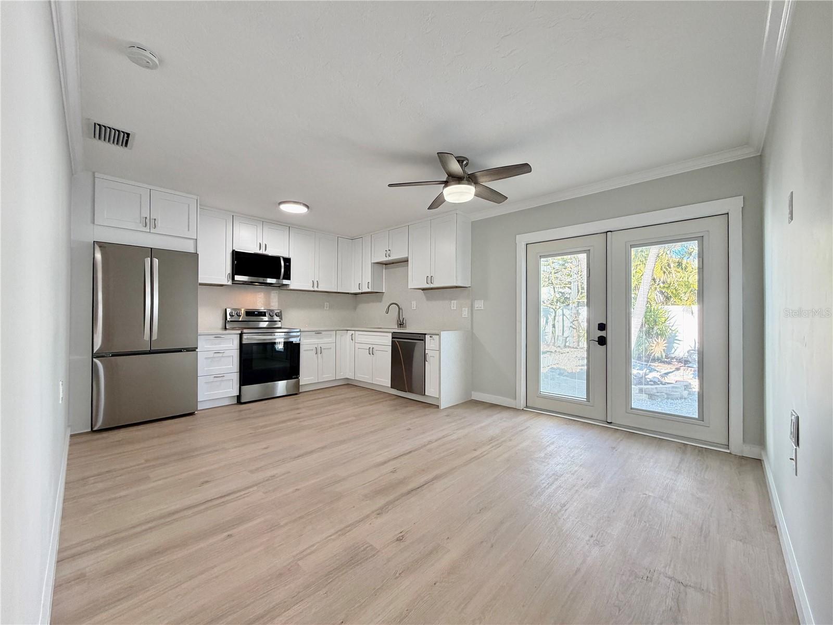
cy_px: 312
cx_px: 416
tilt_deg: +0.2
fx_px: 337
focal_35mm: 14
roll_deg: +0.0
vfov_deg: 85.7
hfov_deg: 102.1
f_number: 2.2
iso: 250
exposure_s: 1/120
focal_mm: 2.22
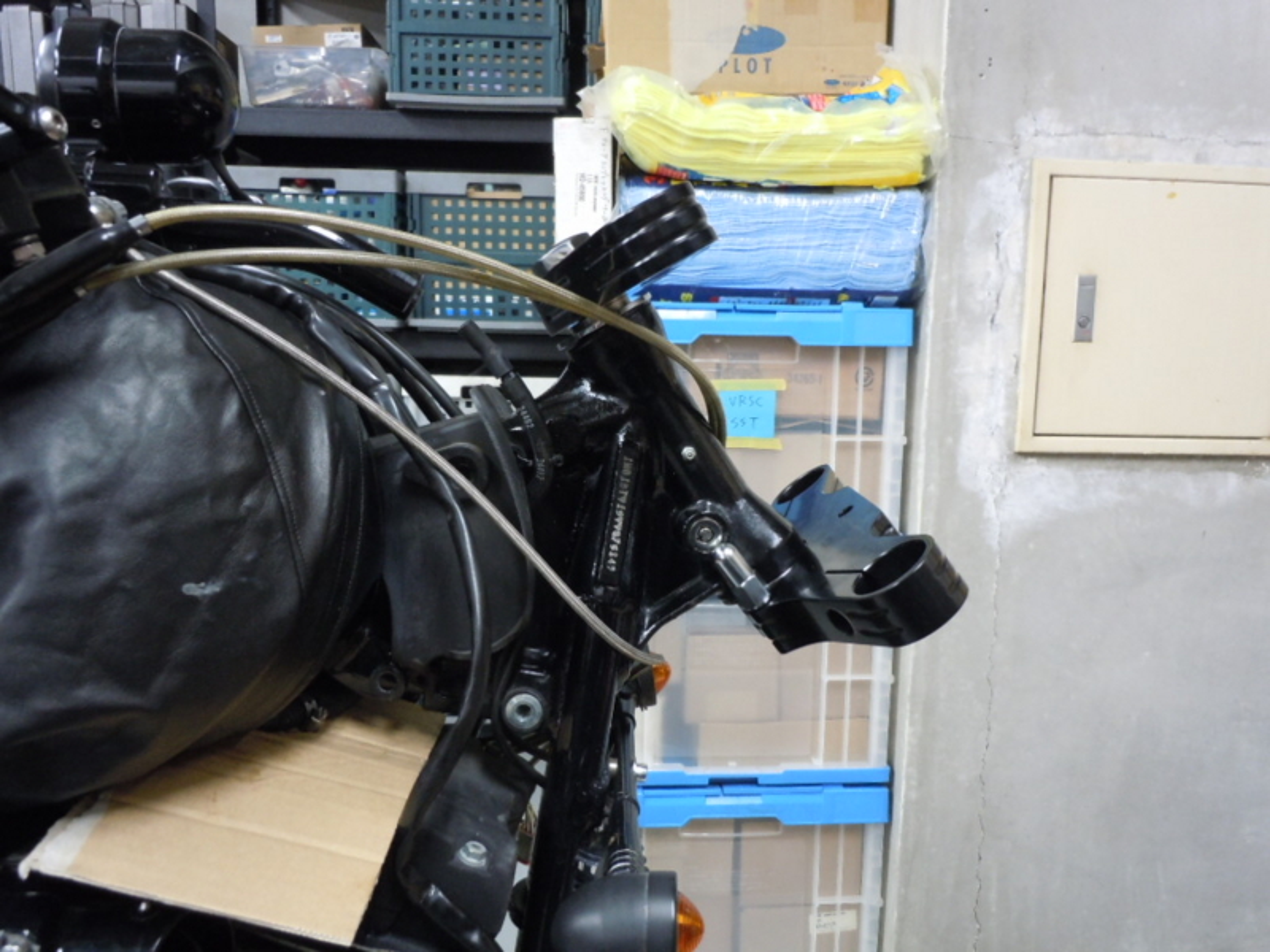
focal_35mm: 28
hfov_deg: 63.4
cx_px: 635
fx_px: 1027
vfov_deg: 49.7
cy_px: 476
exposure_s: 1/13
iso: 400
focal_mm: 5
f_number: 3.7
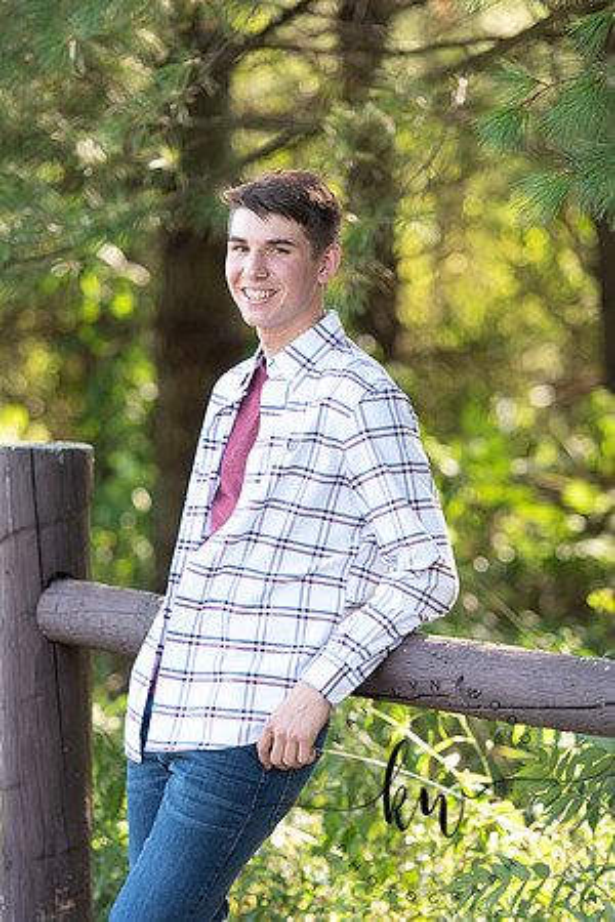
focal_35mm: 150
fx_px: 3843
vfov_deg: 13.7
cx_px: 308
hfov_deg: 9.1
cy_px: 461
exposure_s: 1/250
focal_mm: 150
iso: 400
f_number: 3.2
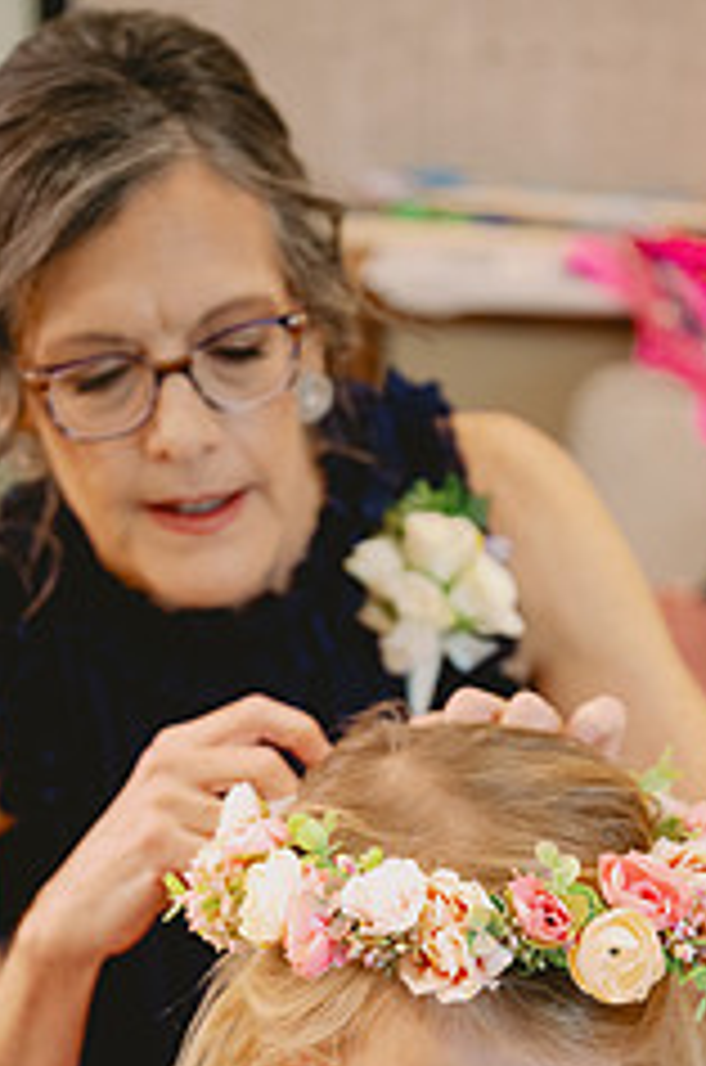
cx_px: 259
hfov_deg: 10.3
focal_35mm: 133
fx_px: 3929
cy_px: 936
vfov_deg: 15.3
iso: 1600
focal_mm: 70
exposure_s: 1/250
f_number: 2.8
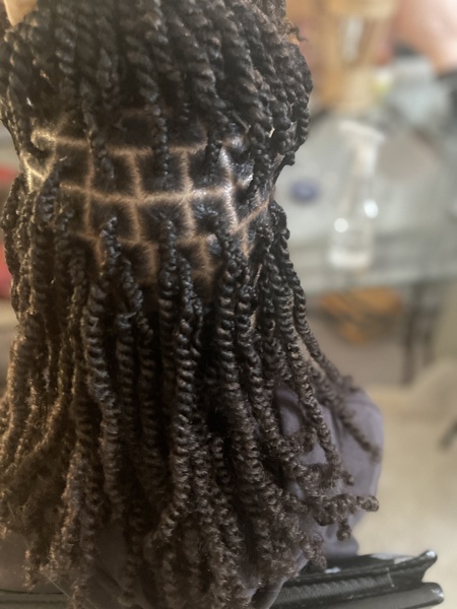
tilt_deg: -44.4
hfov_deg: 53.1
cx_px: 228
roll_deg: +2.7
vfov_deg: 67.3
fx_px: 458
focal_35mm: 26
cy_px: 304
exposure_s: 1/30
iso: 800
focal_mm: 5.1
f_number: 1.6
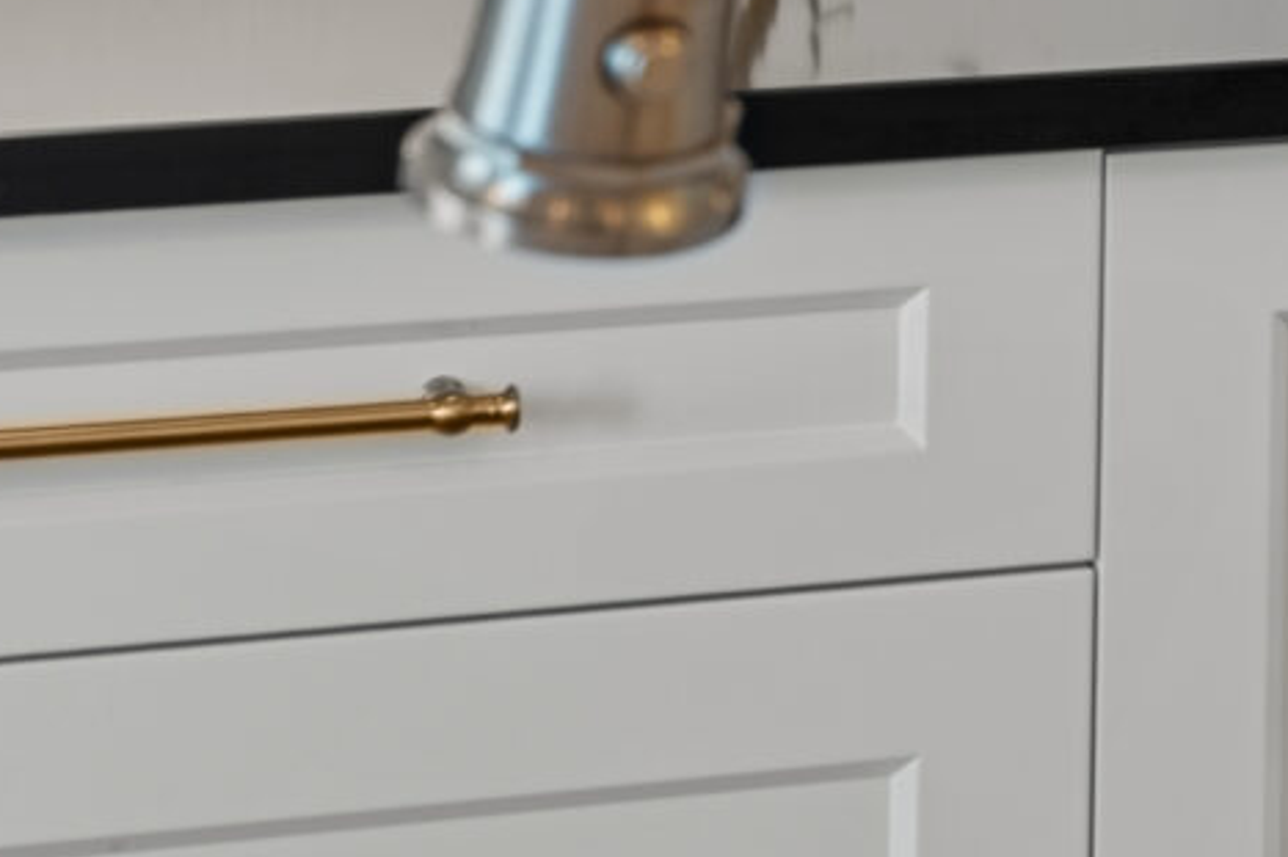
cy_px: -1043
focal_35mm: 192
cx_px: 2871
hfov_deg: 9.7
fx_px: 6867
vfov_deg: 6.8
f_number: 9
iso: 100
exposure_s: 1.6
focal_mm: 35
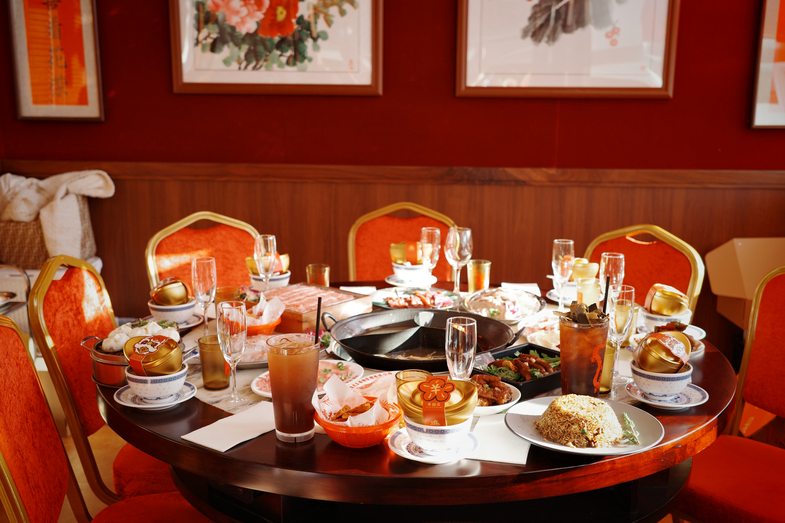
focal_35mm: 40
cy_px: 262
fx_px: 872
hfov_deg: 48.5
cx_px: 392
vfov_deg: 33.4
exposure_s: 1/125
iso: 200
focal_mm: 26
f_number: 2.8
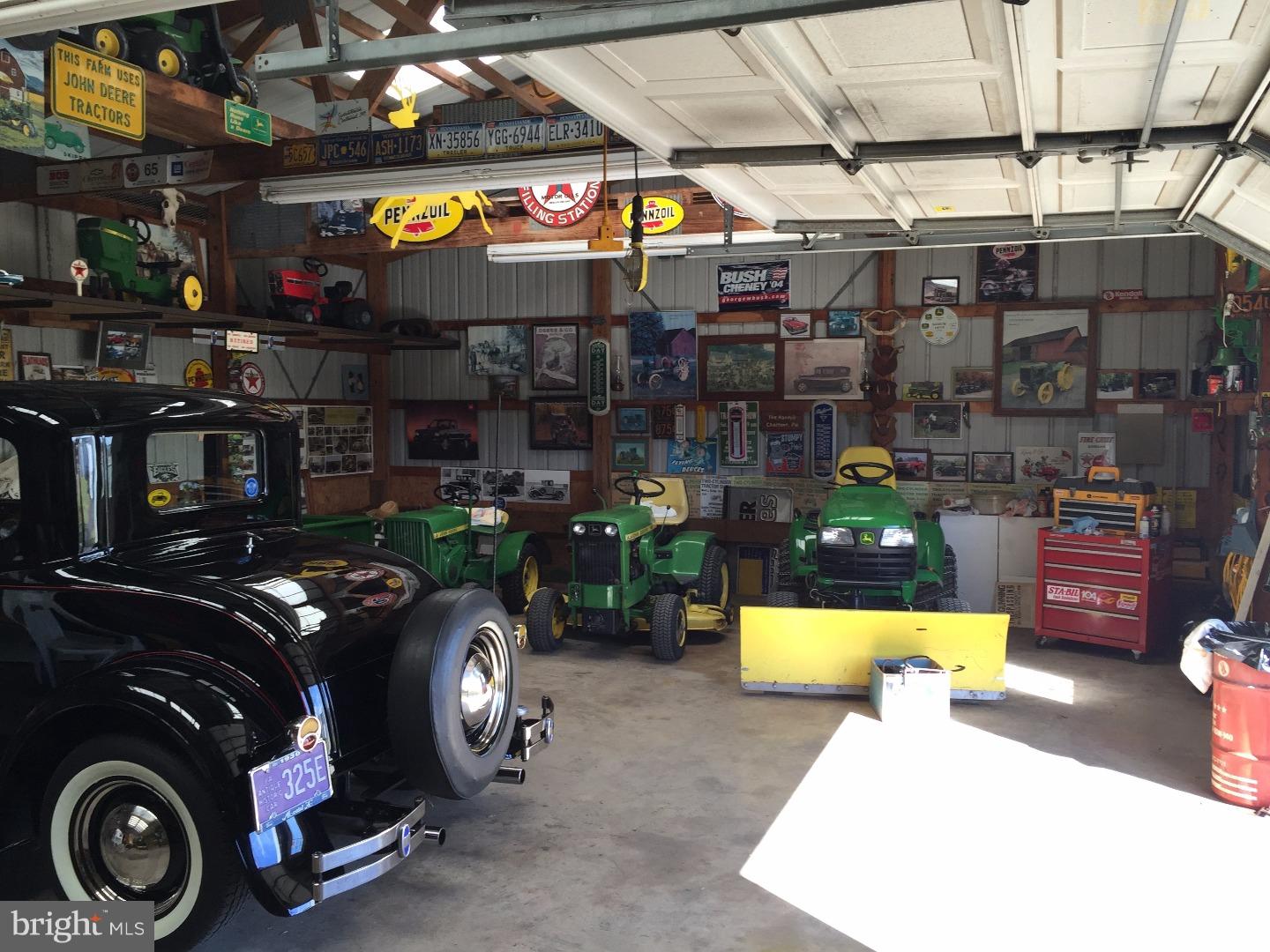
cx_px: 635
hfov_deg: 61.7
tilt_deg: -5.2
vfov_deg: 48.2
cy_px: 476
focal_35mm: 29
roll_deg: +0.7
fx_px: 1064
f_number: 2.2
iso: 40
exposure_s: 1/120
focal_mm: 4.15
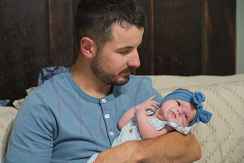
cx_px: 122
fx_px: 461
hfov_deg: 29.6
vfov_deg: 20.0
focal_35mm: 68
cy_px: 82
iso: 3200
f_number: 4.5
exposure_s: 1/200
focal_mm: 68
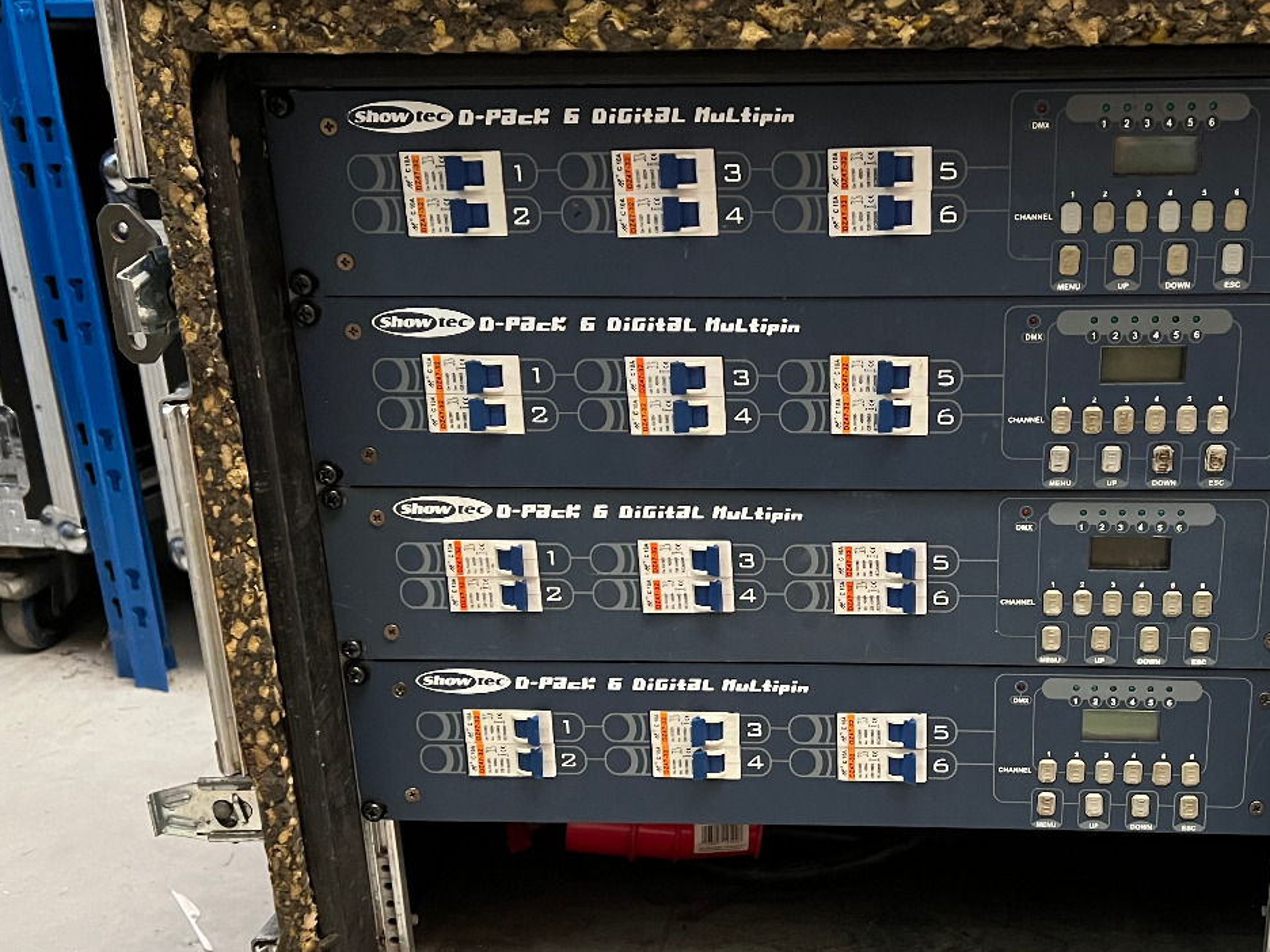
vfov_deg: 35.8
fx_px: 1468
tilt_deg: -20.6
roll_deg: +1.3
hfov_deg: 46.0
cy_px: 593
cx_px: 860
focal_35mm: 40
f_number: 1.5
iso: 640
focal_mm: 5.7
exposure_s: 1/33
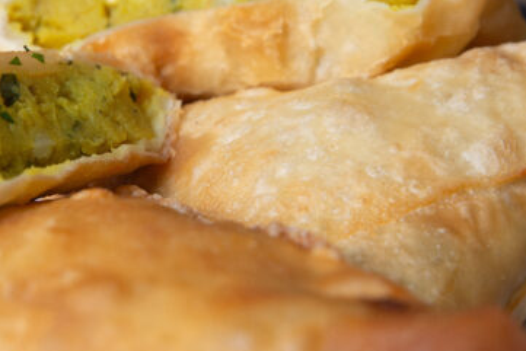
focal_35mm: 155
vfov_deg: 8.9
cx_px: 163
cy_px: 109
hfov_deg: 13.2
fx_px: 2266
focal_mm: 70
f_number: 11
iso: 320
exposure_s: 1/60
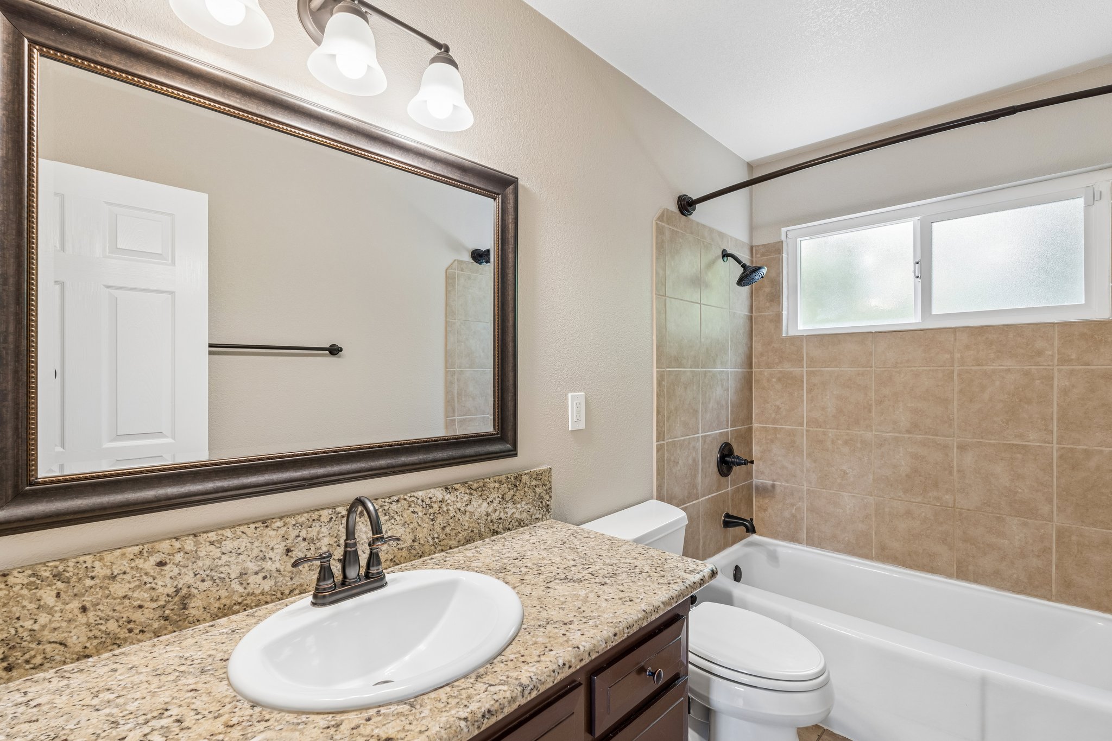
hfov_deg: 96.7
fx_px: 494
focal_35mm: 16
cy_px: 370
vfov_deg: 73.7
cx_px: 556
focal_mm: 16
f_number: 8
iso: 400
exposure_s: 1/10
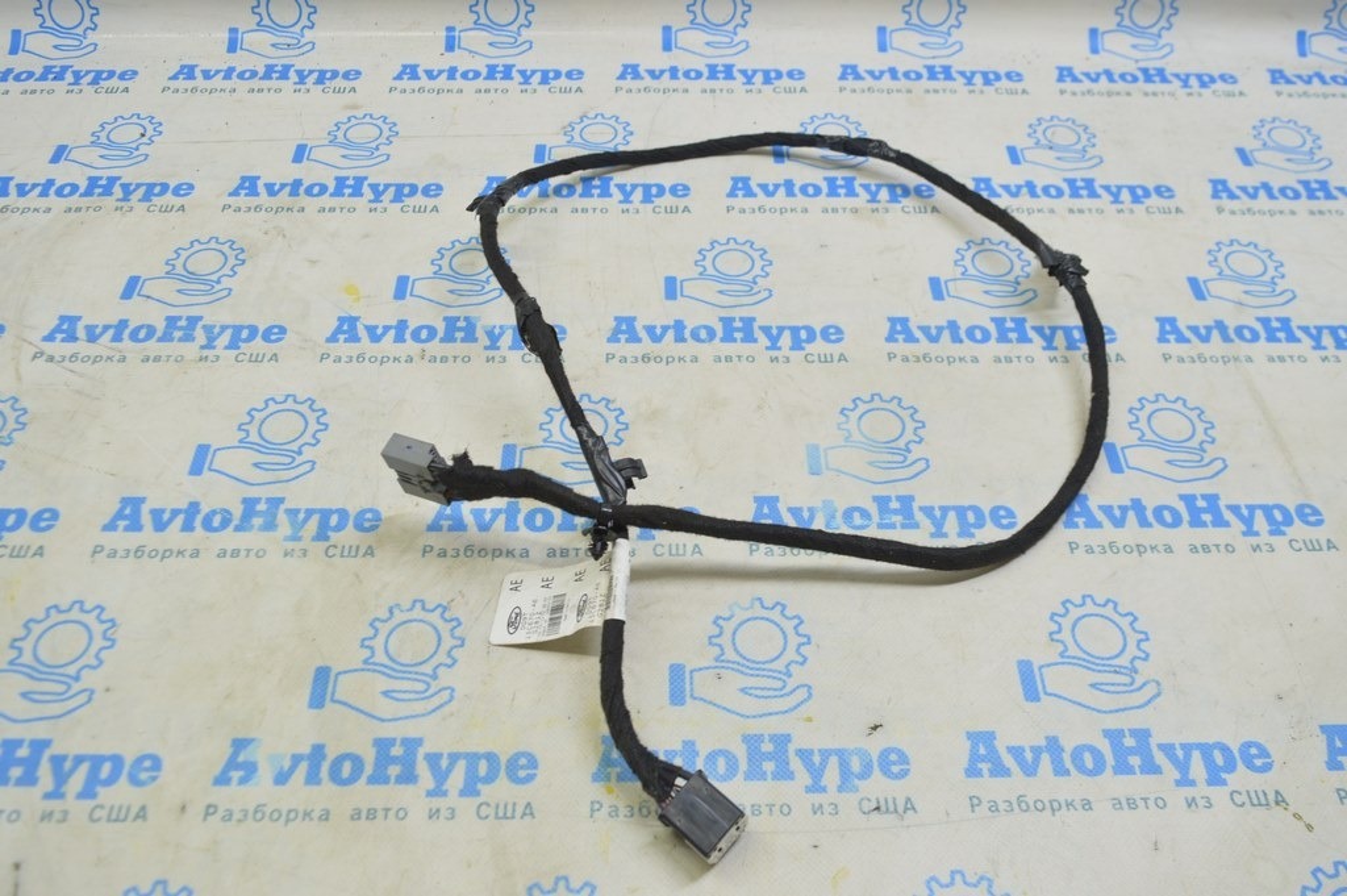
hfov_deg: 59.5
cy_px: 448
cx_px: 674
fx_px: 1178
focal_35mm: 32
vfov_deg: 41.6
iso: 400
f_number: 5.6
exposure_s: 1/25
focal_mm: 21
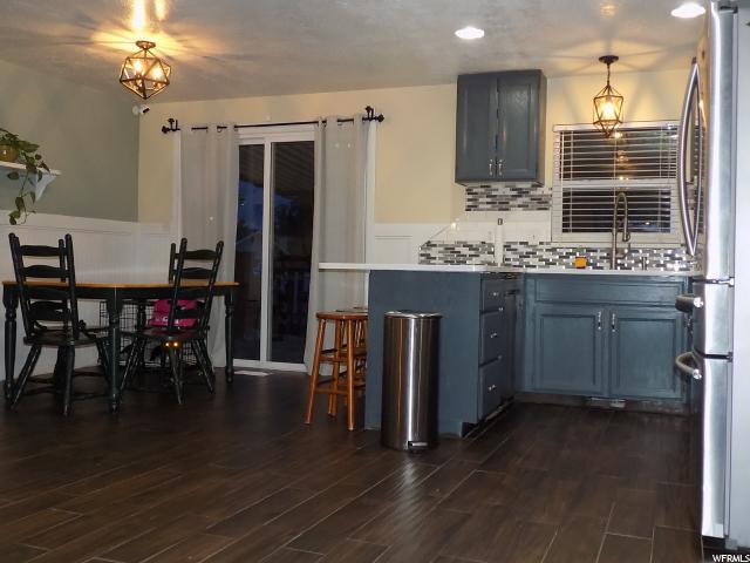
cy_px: 282
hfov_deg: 54.0
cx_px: 375
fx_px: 737
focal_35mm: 34
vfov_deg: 41.8
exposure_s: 1/30
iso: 320
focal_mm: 6.1
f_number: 3.4
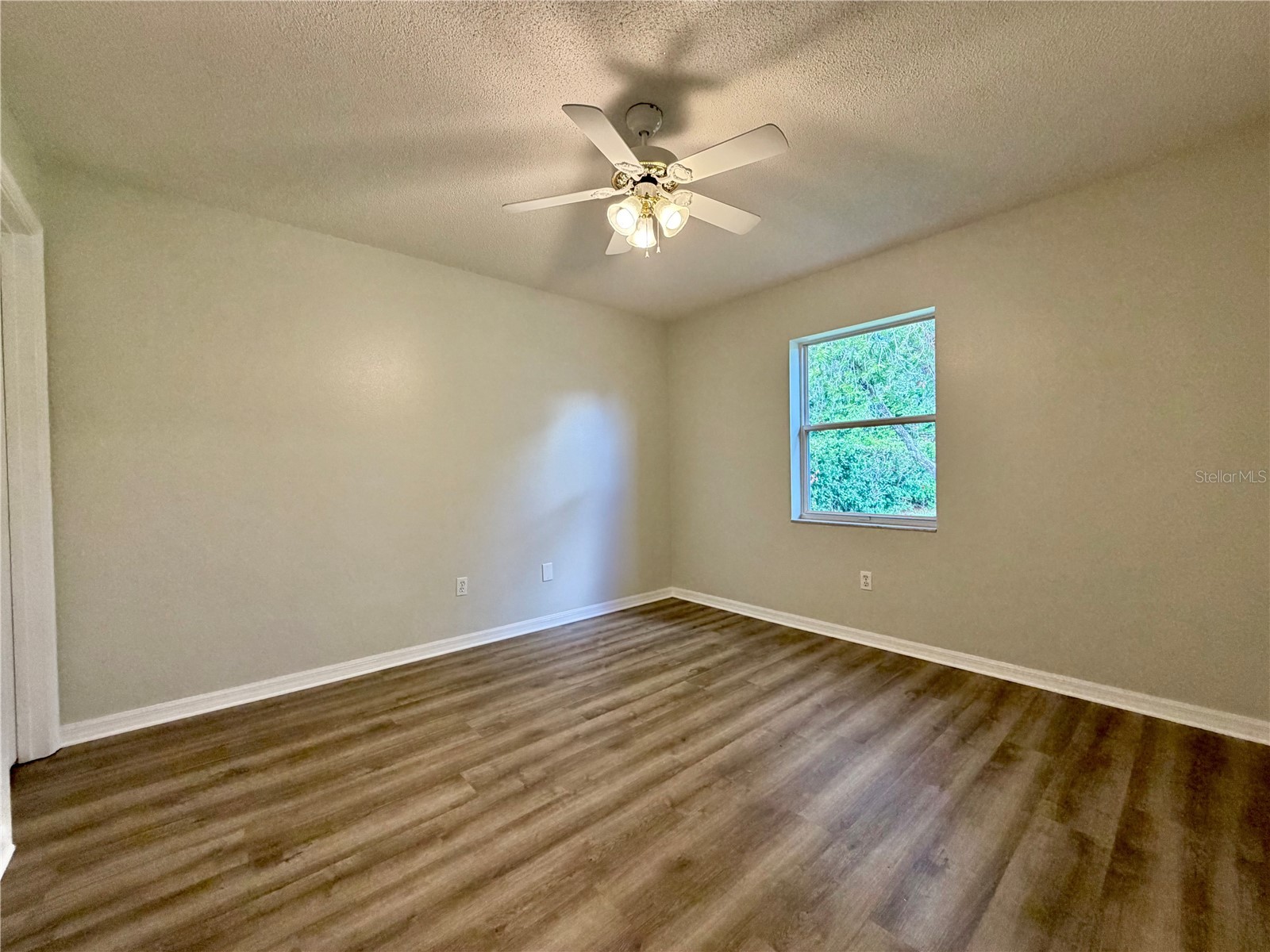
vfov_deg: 85.7
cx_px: 635
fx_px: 514
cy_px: 476
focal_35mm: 14
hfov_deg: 102.1
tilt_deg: -0.1
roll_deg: +0.9
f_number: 2.2
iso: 250
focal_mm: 2.22
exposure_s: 1/60
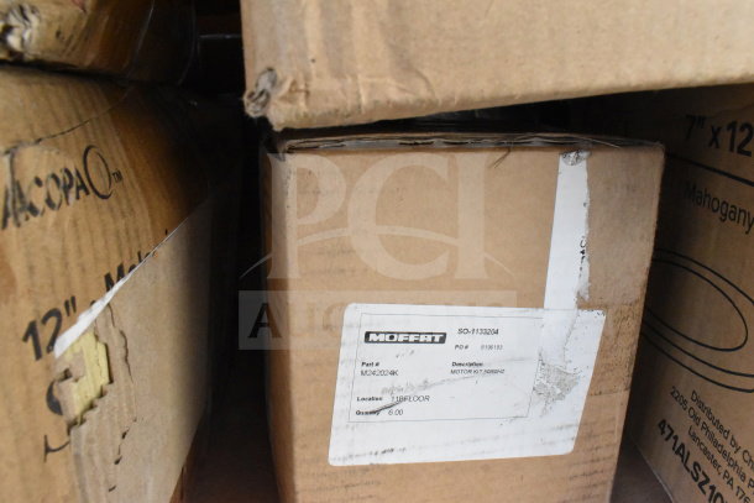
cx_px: 377
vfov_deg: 48.0
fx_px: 566
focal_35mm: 27
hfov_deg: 67.4
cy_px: 252
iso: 6400
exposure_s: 1/640
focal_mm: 18
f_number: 13
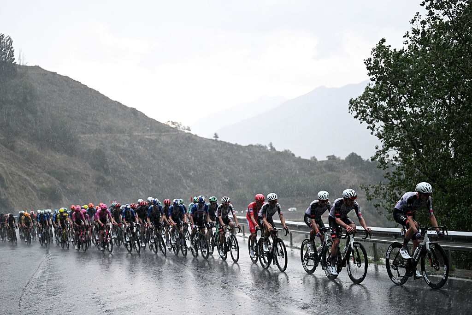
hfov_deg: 28.8
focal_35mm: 70
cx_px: 236
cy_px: 158
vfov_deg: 19.5
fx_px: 918
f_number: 2.8
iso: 2000
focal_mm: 70
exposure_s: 1/400
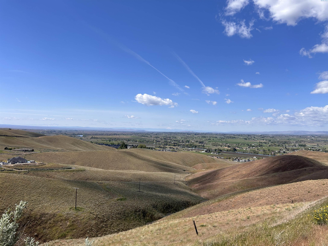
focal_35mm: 26
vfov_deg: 53.1
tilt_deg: +0.4
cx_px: 164
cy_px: 123
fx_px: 246
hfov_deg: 67.3
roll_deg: -0.7
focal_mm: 5.7
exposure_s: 1/5587
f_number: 1.5
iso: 50
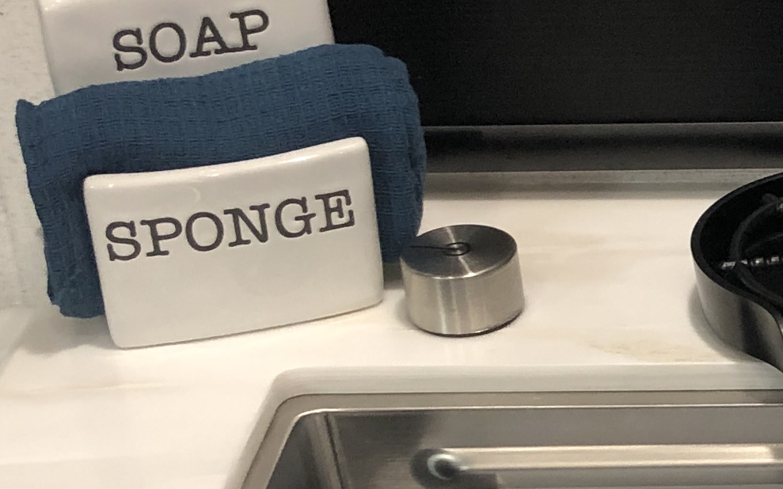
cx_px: 1090
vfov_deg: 10.8
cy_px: 423
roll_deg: -0.9
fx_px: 2582
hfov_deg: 16.1
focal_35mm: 121
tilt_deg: -34.1
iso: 40
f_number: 1.8
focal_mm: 3.99
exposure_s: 1/15
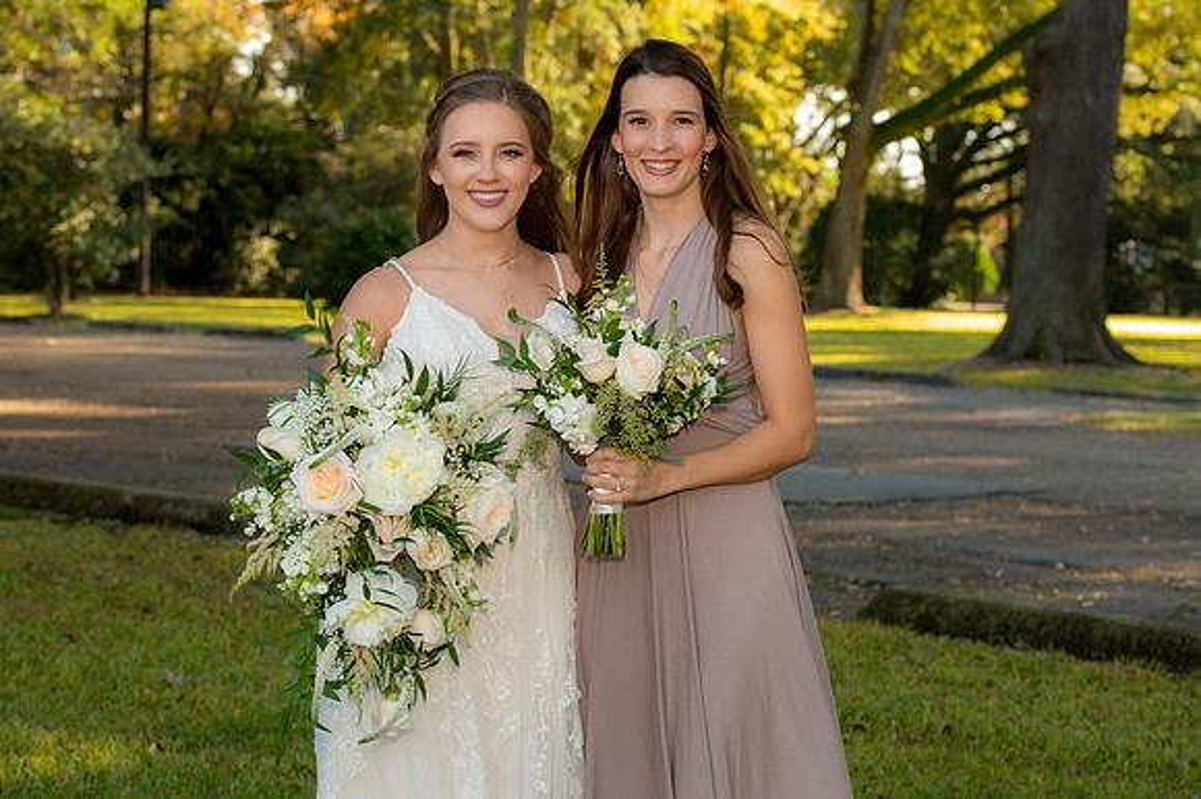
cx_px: 600
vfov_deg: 17.0
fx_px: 2667
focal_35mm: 80
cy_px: 400
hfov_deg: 25.4
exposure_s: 1/320
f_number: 6.3
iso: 1250
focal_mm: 80
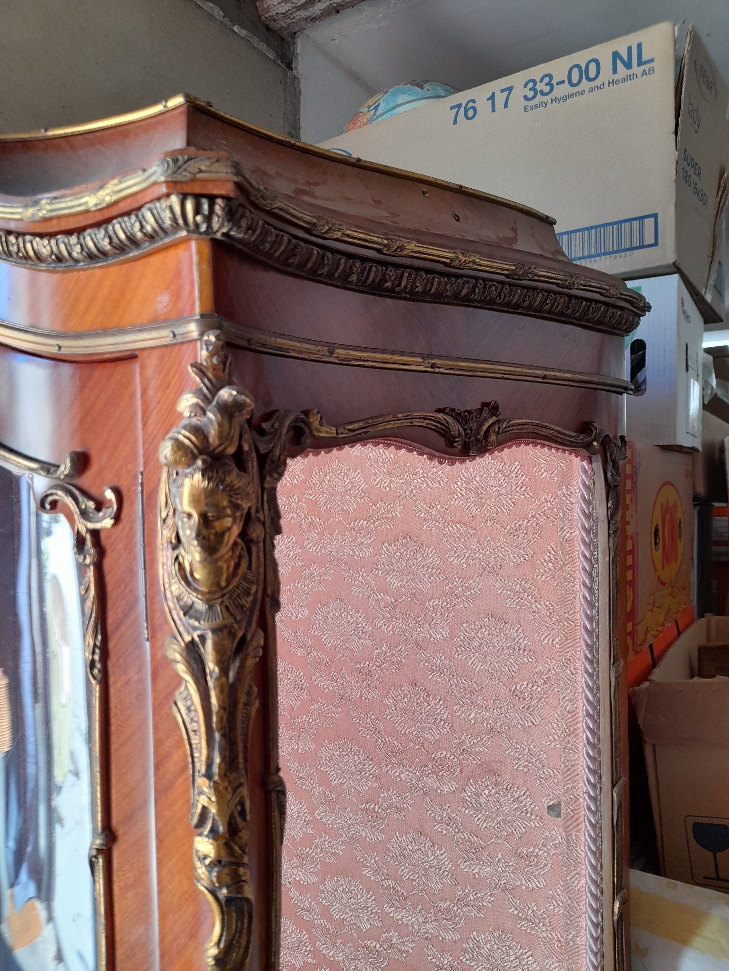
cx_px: 364
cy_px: 486
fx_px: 702
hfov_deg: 54.9
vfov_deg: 69.4
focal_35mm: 25
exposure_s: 1/60
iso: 125
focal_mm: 4.6
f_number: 2
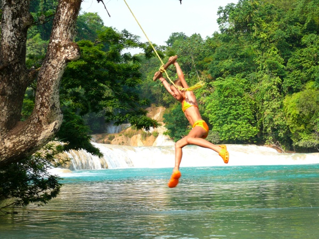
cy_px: 120
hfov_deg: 30.7
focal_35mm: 63
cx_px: 160
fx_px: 581
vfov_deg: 23.3
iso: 100
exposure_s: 1/125
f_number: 5.6
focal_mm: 13.4
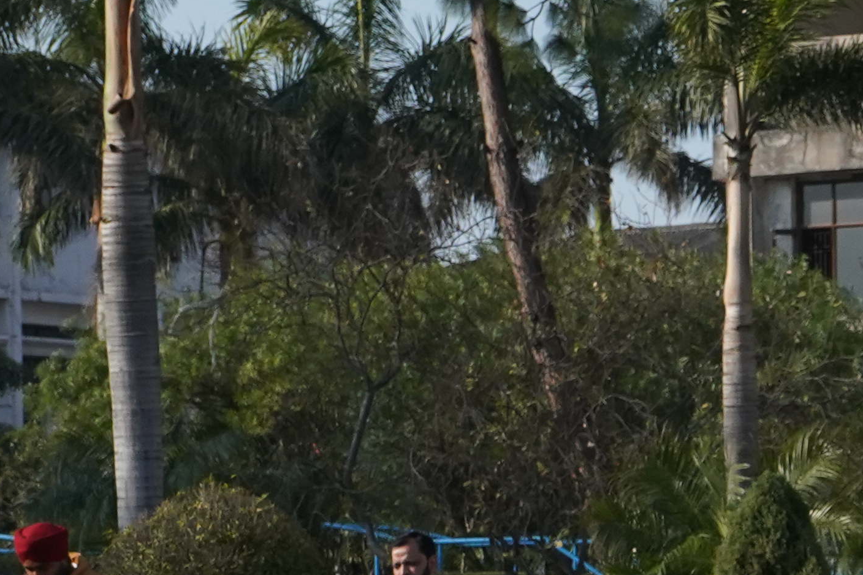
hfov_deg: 11.2
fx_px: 4291
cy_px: 628
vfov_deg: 7.6
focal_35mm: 179
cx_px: 1175
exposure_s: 1/2500
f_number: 9
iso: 2000
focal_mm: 42
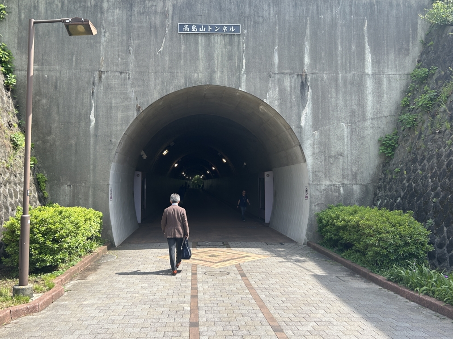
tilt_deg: +2.5
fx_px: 432
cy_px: 152
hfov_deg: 55.3
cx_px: 214
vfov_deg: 42.9
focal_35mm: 33
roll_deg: +0.8
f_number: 1.5
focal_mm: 5.7
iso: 50
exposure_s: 1/1112
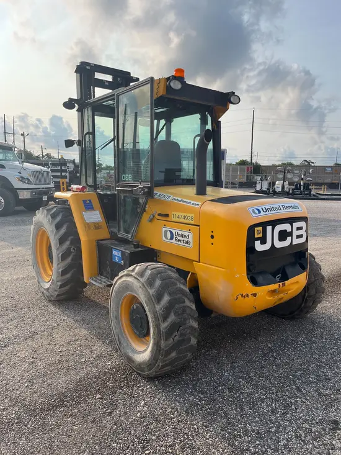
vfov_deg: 67.3
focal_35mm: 26
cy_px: 228
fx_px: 341
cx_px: 170
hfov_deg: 53.1
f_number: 1.6
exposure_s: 1/2222
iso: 50
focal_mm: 5.1
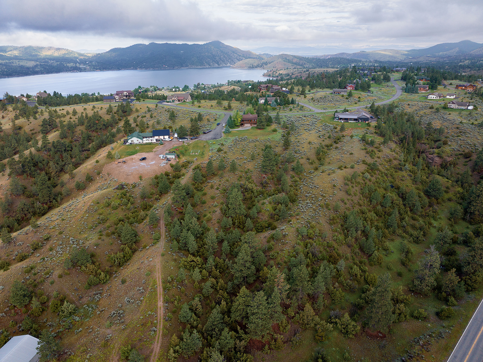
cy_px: 181
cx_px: 242
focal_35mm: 24
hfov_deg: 71.6
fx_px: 335
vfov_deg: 56.8
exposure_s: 1/40
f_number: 2.8
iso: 130
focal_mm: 12.29
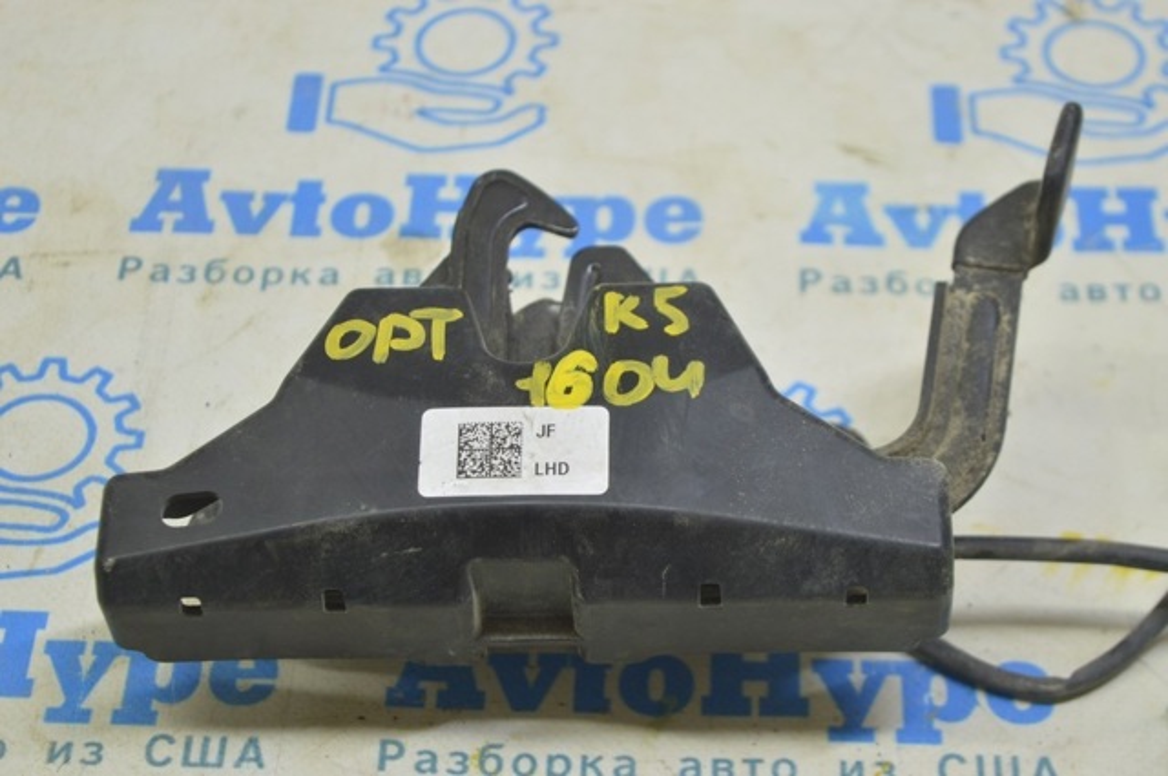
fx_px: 2673
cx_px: 584
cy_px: 388
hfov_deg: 24.6
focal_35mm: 82
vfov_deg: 16.5
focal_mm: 55
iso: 400
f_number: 5.6
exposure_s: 1/20
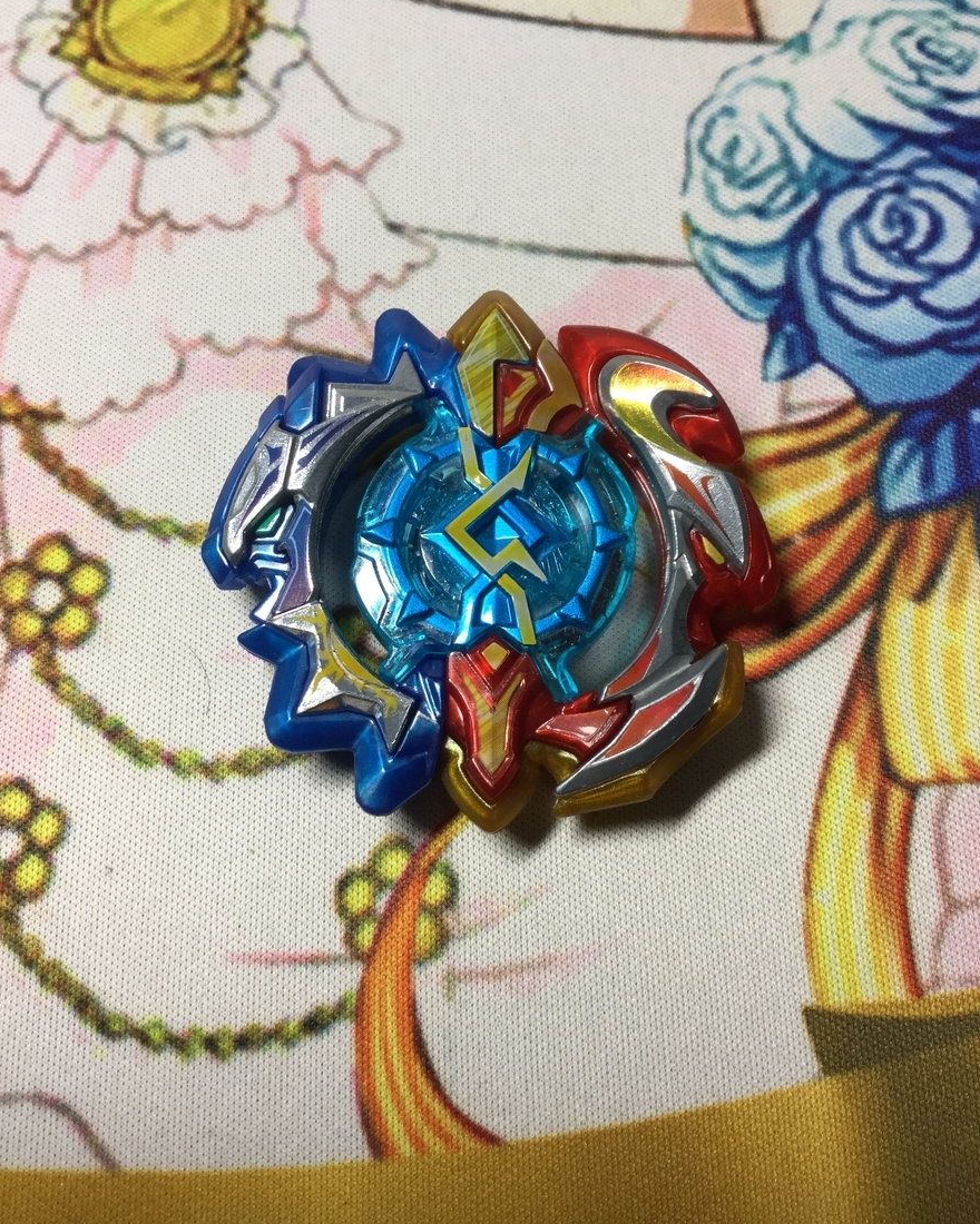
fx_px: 1196
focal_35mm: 33
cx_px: 497
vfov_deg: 54.2
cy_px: 592
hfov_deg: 44.5
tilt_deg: -69.9
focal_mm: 3.3
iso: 25
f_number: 2.4
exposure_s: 1/40
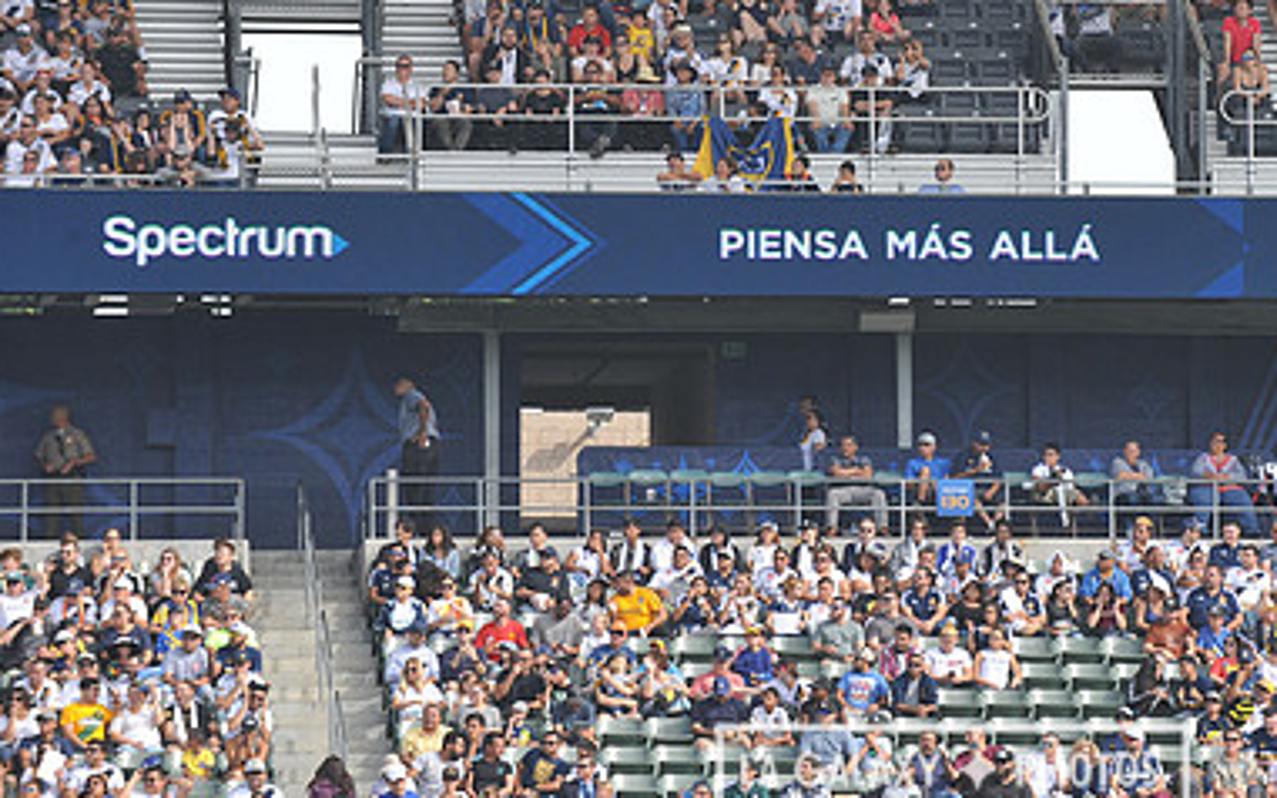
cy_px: 265
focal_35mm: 279
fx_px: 9708
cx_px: 952
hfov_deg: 7.5
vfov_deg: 4.7
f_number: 8
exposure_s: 1/250
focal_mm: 180
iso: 200
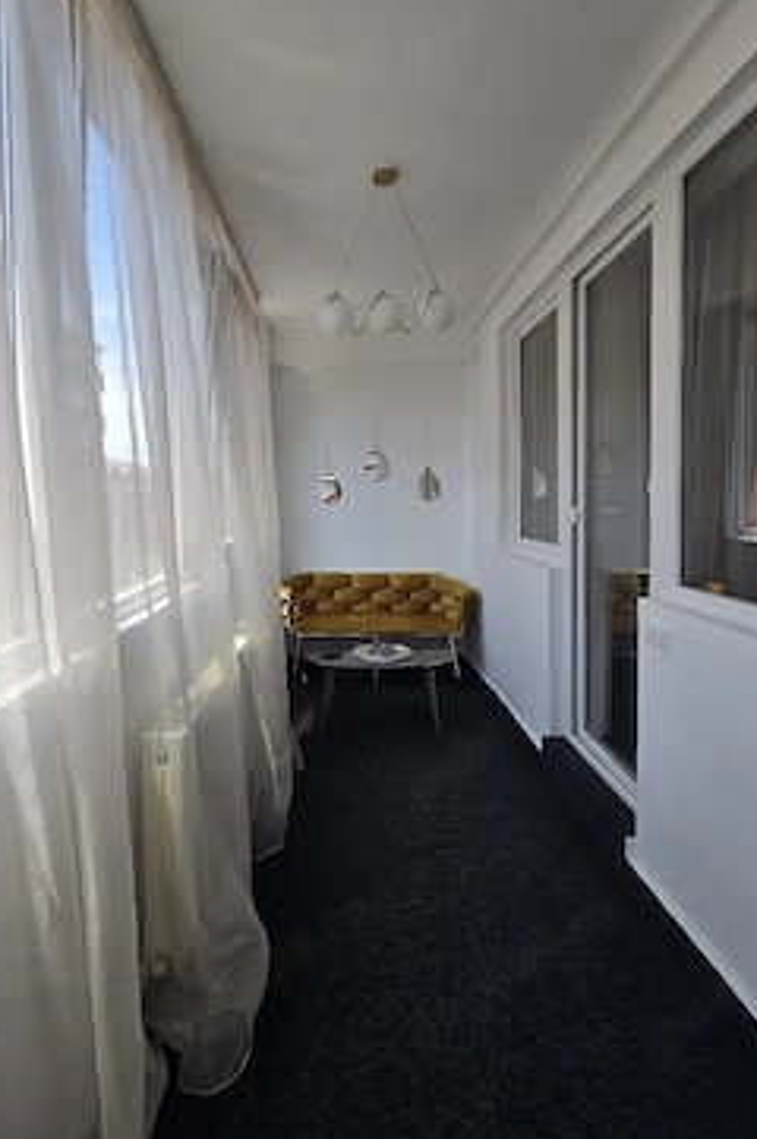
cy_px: 517
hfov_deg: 76.8
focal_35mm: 15
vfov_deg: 100.2
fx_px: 474
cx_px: 328
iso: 50
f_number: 2.2
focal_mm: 2.2
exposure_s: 1/345
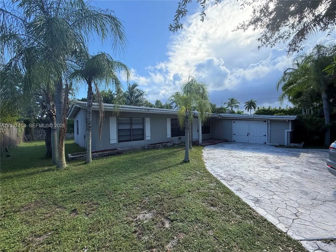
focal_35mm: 14
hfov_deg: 102.1
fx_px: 136
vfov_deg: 85.7
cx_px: 168
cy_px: 126
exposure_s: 1/502
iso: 64
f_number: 2.2
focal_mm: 2.22
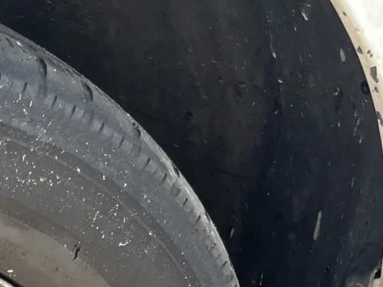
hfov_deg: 16.8
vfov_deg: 13.3
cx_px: -251
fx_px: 1129
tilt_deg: -34.7
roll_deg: -2.7
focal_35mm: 102
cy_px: 483
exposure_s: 1/388
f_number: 1.6
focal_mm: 5.1
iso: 50
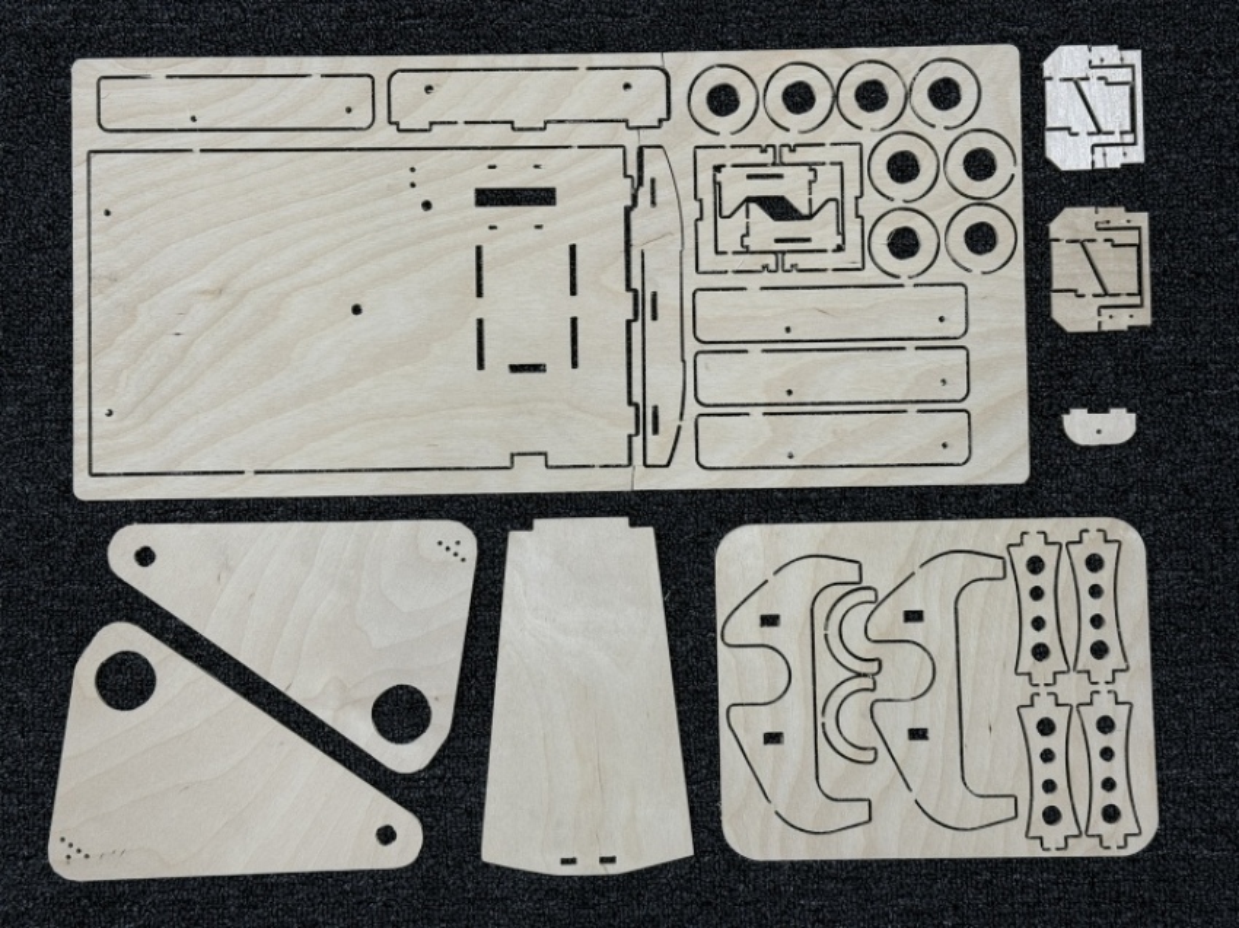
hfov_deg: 39.7
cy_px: 464
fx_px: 1718
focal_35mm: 48
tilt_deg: -86.1
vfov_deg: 30.3
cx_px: 620
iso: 64
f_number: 1.78
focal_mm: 6.76
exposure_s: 1/219
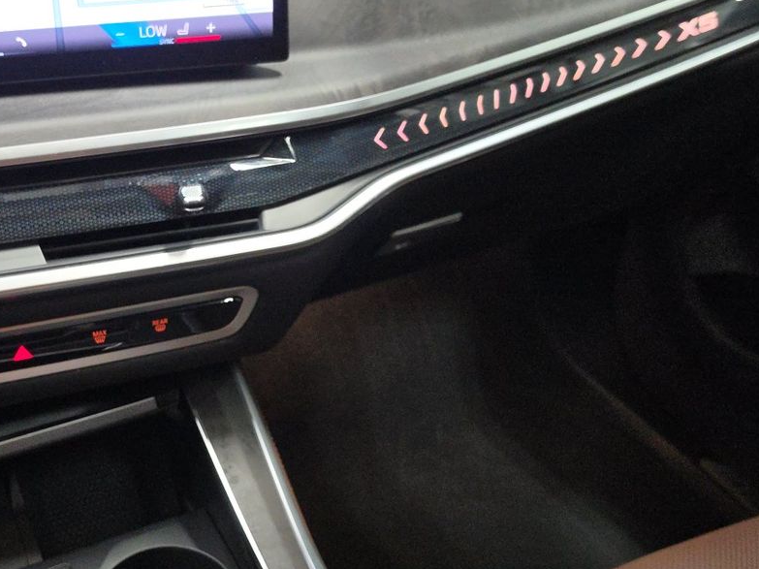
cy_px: 254
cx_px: 236
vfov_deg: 30.8
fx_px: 1030
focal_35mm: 47
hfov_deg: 39.8
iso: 240
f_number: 1.4
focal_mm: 6.5
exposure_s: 1/100
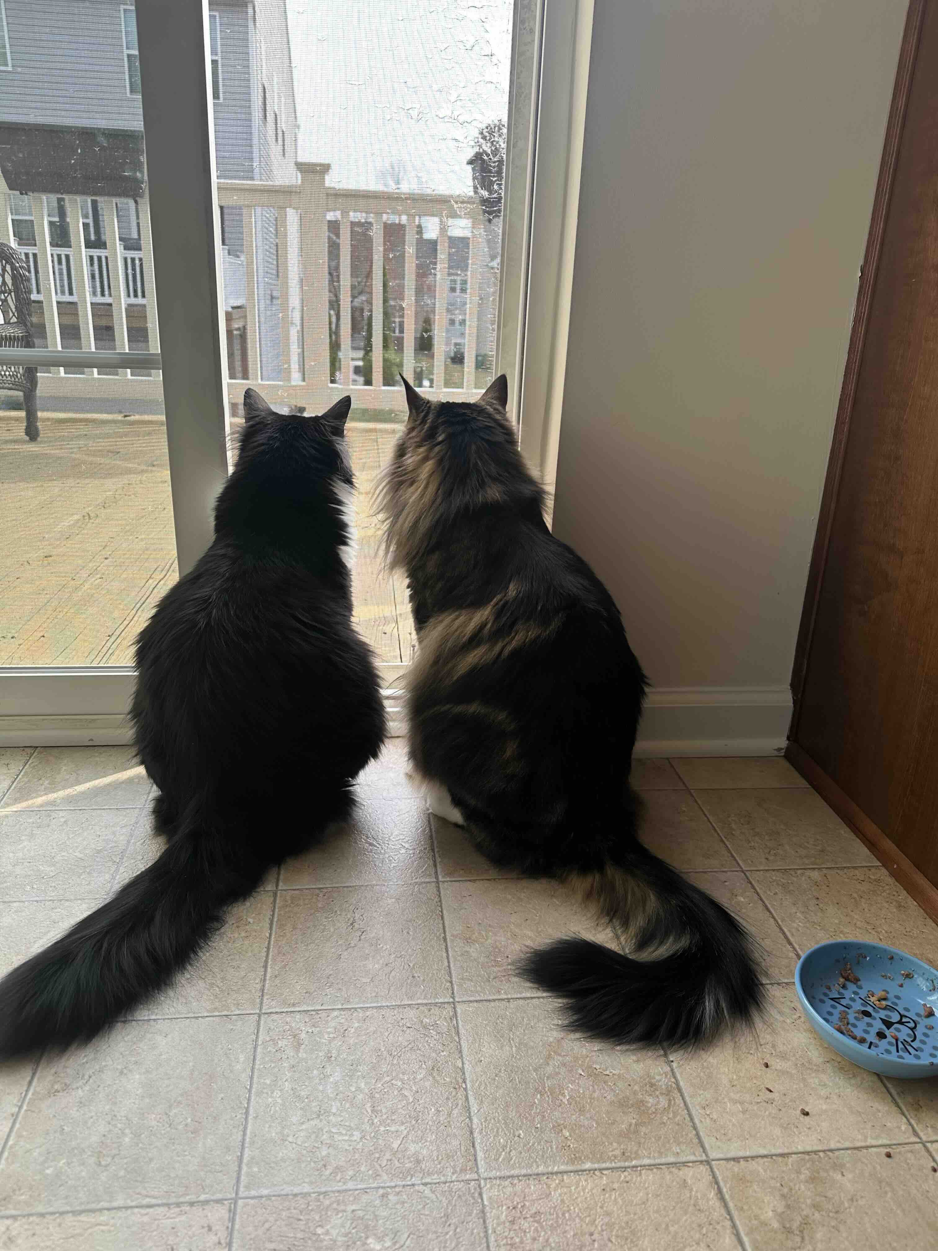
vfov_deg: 71.6
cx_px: 469
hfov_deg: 56.8
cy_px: 626
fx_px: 867
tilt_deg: -20.0
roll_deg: -2.3
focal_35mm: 24
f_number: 1.78
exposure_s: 1/426
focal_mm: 6.86
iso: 80
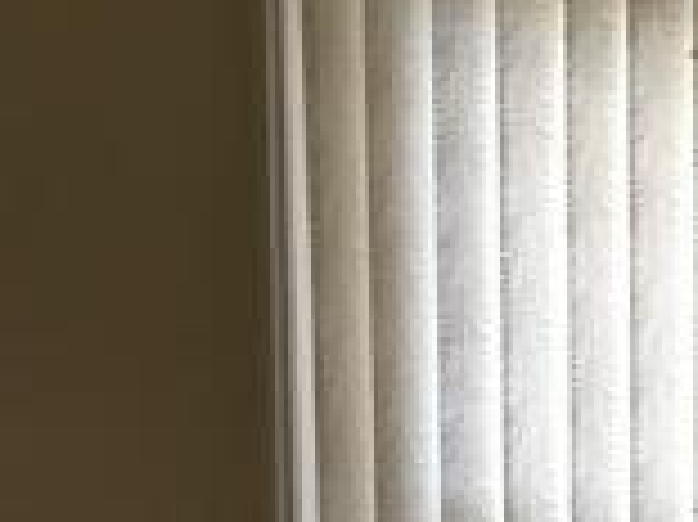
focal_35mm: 109
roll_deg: -1.3
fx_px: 2196
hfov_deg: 16.7
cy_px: 943
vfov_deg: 12.4
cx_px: 984
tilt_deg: -5.4
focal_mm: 4.15
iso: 32
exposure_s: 1/33
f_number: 2.2
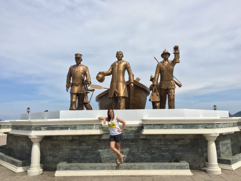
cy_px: 90
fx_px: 202
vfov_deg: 48.2
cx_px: 120
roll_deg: -0.9
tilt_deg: +7.7
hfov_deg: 61.7
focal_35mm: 29
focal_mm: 4.15
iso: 32
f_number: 2.2
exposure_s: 1/3968
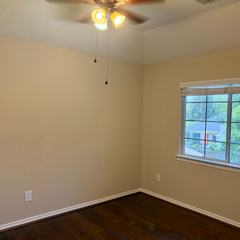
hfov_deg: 52.5
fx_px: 243
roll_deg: -0.5
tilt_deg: -1.4
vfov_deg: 52.5
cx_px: 124
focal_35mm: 31
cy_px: 120
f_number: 1.6
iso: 125
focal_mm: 5.96
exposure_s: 1/60
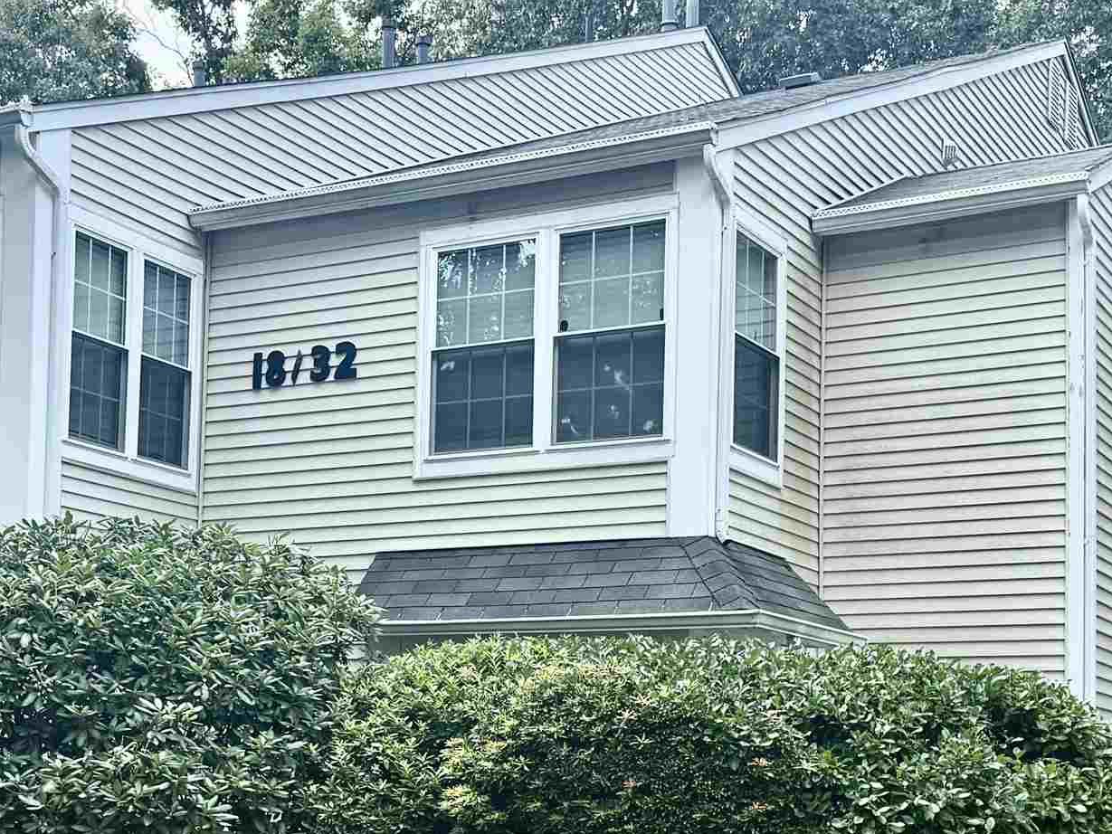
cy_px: 621
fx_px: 1928
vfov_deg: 24.2
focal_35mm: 60
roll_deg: -2.1
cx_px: 448
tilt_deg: +4.7
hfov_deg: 32.1
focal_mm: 6.76
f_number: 1.78
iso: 100
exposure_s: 1/1292
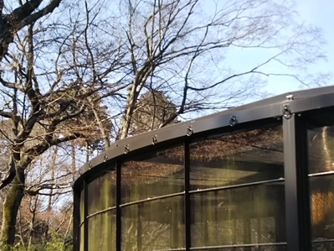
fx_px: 743
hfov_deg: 25.3
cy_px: 200
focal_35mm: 77
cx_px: 133
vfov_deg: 18.9
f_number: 2.2
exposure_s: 1/396
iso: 20
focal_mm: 4
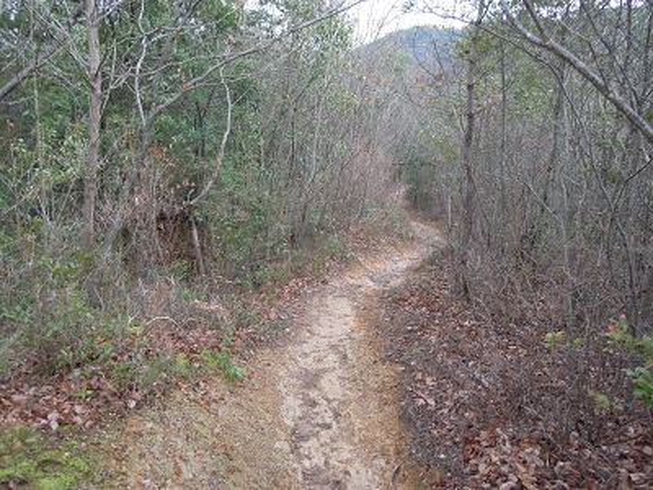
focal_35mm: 24
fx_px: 453
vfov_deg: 56.8
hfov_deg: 71.6
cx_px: 326
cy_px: 245
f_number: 2.8
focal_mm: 4.3
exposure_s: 1/60
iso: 160
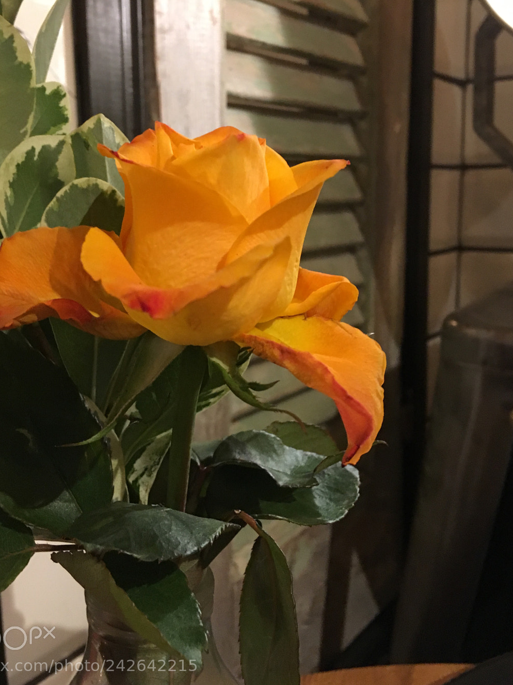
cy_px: 293
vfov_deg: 52.4
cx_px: 237
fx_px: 692
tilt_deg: -8.2
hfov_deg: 40.7
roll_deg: +1.4
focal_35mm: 35
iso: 200
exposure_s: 1/17
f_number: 2.2
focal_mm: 4.15
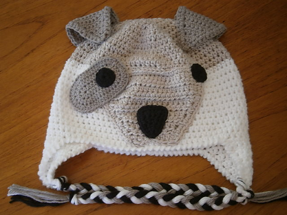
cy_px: 108
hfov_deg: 40.4
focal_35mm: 47
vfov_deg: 30.9
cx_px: 144
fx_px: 390
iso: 125
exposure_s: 1/40
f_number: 3.4
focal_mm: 8.3
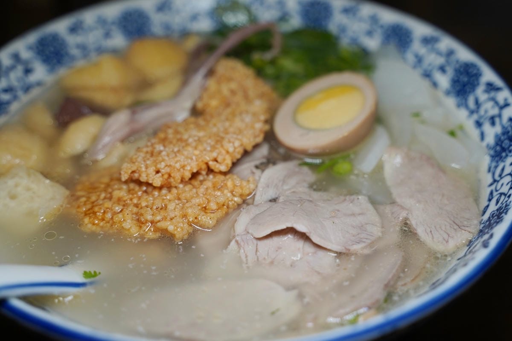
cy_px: 170
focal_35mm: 57
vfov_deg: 23.8
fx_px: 811
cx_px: 256
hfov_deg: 35.1
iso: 250
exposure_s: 1/160
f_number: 4
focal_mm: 57
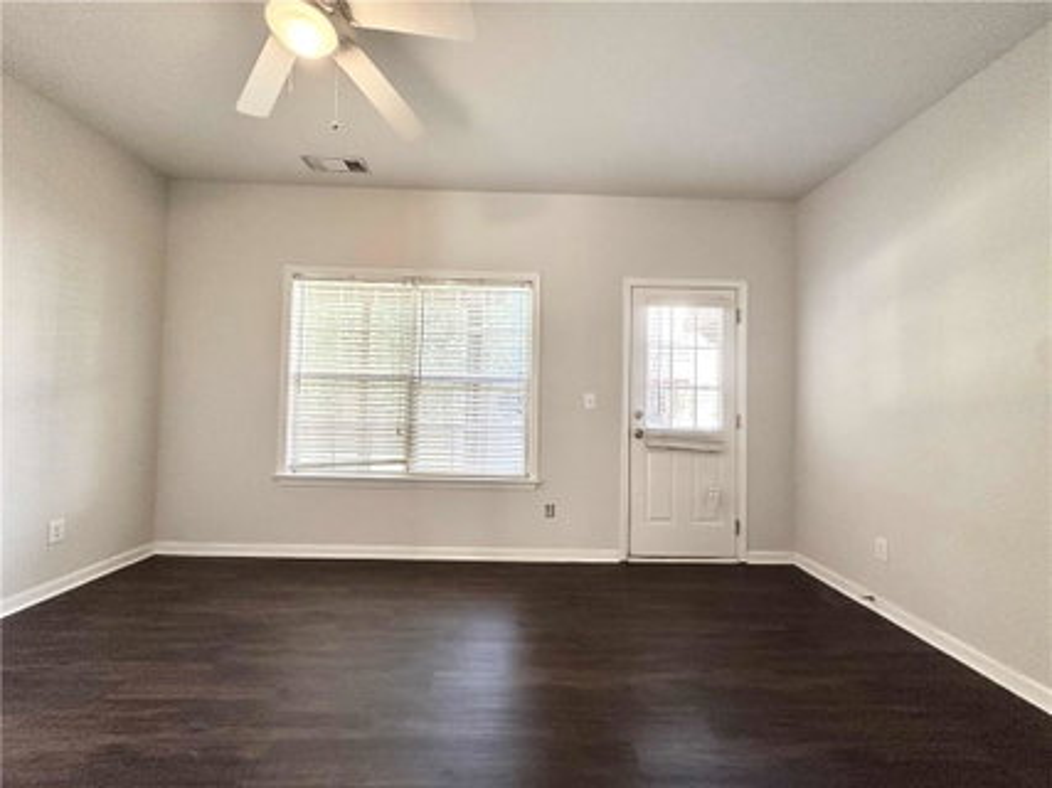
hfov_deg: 102.1
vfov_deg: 85.6
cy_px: 394
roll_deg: -1.6
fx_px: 425
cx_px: 526
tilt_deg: +0.6
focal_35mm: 14
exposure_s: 1/99
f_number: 2.2
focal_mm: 2.22
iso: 200
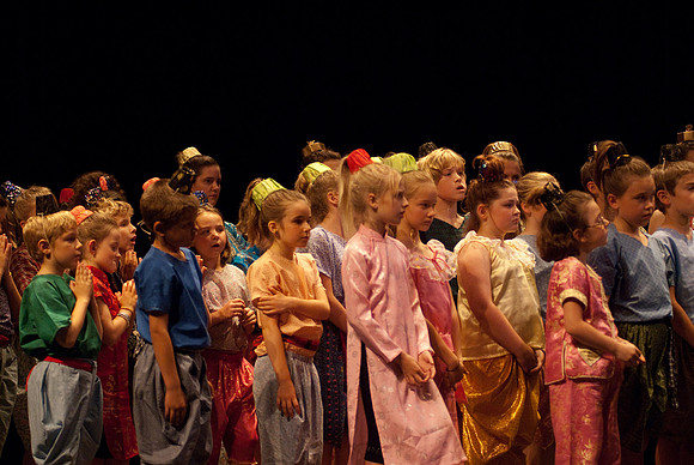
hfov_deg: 17.0
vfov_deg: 11.4
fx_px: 2316
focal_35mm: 120
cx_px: 347
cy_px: 232
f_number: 2.8
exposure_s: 1/200
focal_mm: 80
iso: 1000
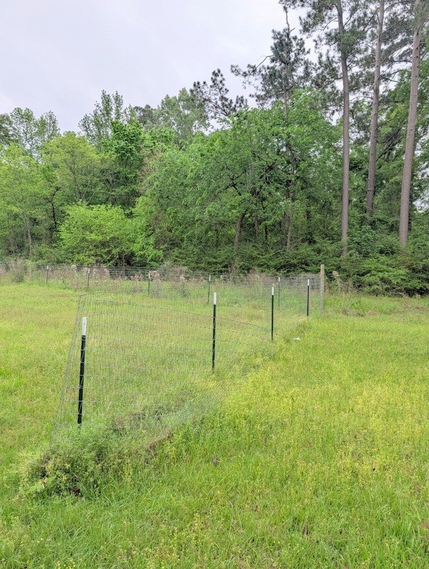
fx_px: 395
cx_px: 214
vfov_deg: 71.5
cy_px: 284
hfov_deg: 57.0
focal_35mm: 24
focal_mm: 6.9
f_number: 1.68
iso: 25
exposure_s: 1/227
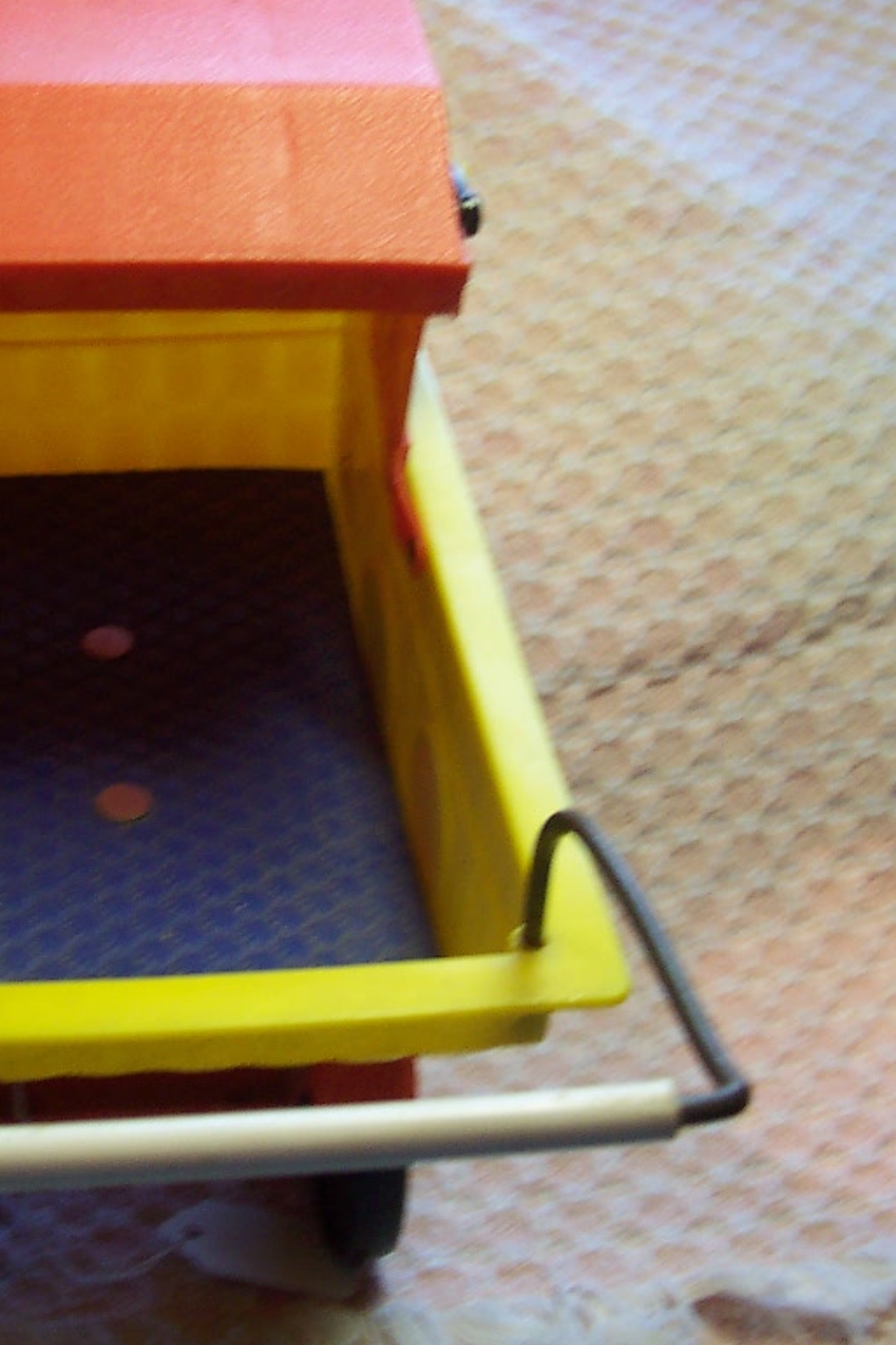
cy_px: 685
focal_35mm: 60
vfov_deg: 33.4
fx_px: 2241
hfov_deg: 22.4
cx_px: 225
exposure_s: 1/45
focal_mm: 5.6
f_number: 2.8
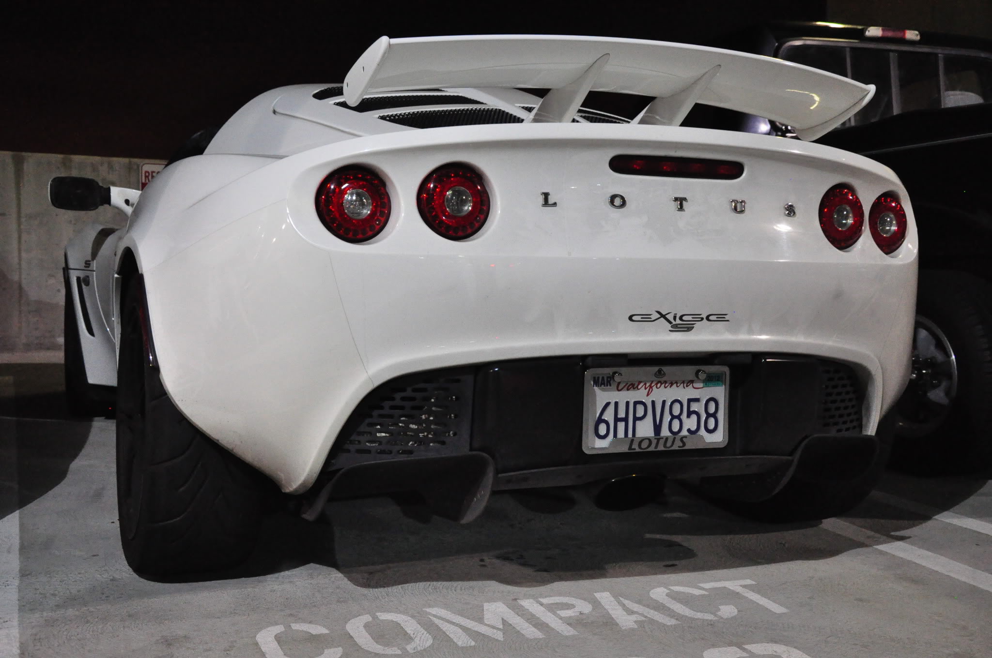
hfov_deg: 46.5
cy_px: 329
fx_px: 1156
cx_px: 496
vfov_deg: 31.8
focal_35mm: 42
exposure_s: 1/30
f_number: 5.6
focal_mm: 28
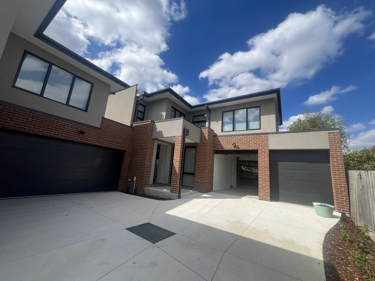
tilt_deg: +10.6
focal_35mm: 13
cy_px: 140
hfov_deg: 106.2
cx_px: 188
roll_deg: -5.2
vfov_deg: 89.9
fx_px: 141
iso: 32
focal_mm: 1.57
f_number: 1.8
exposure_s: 1/1107
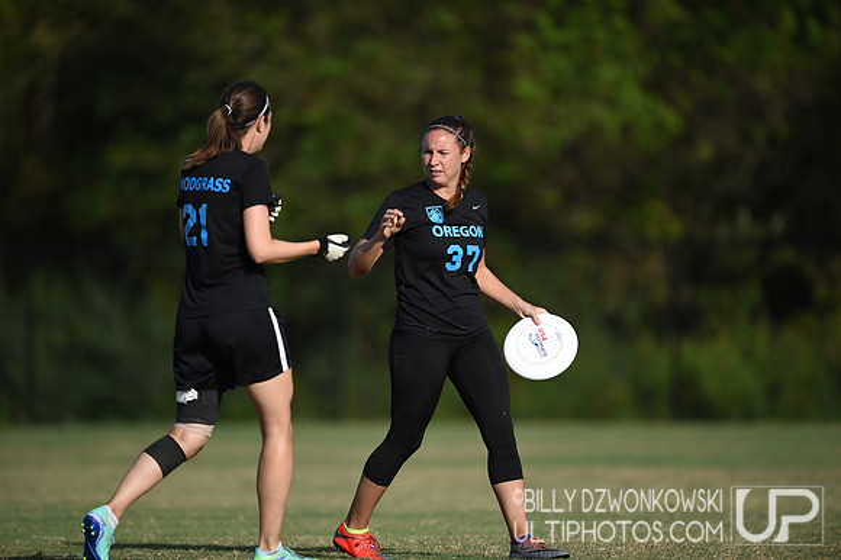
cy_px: 280
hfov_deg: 5.2
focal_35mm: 400
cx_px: 420
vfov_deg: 3.4
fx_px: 9339
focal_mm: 400
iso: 100
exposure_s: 1/2000
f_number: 2.8
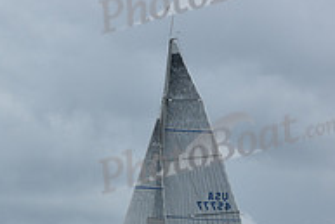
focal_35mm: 210
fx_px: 1956
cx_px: 10
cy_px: 263
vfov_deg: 6.5
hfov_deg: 9.7
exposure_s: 1/800
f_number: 9
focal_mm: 70
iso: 250
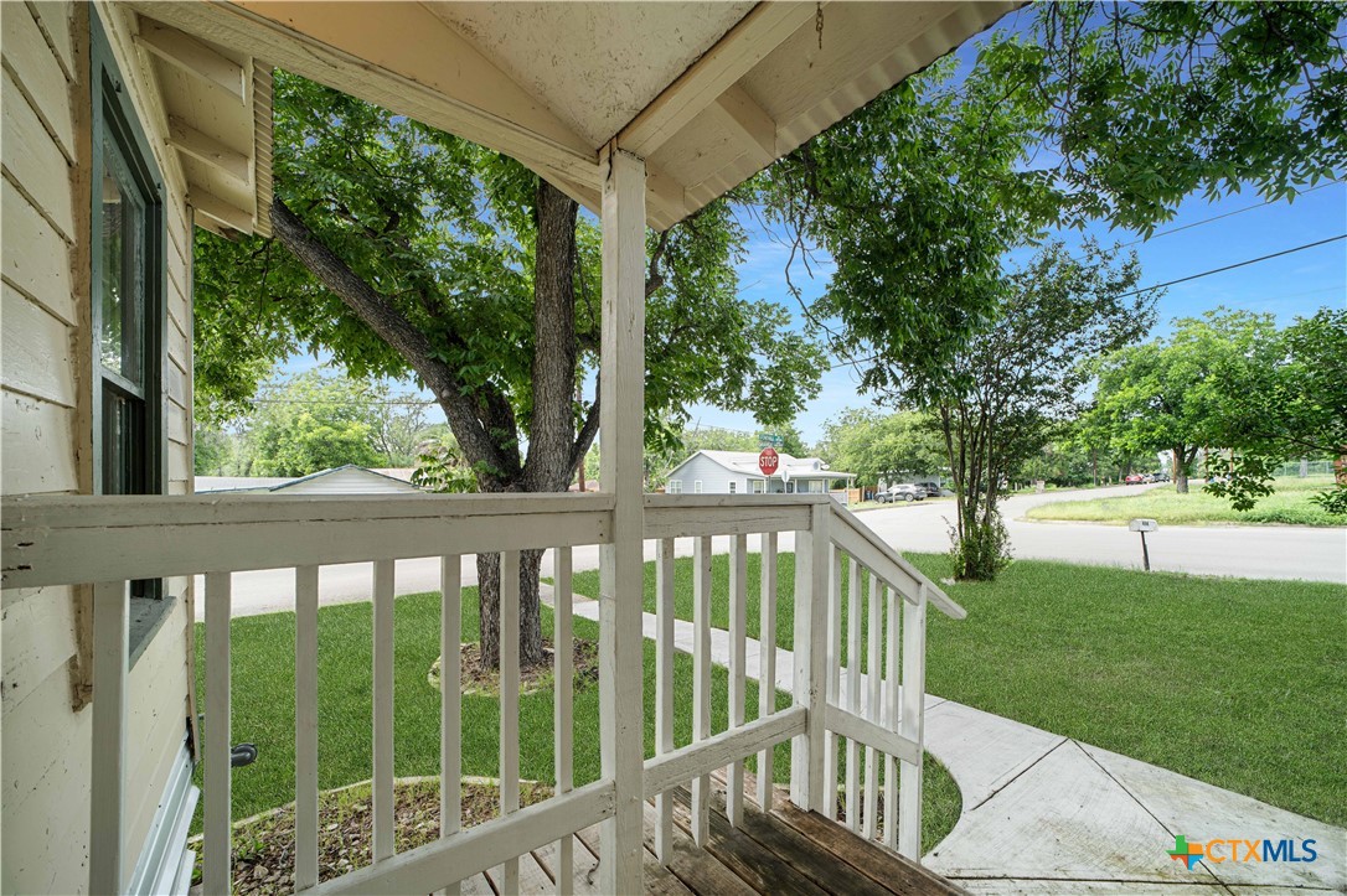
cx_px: 674
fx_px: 524
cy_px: 448
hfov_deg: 104.3
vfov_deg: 81.2
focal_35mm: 14
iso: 200
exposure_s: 1/350
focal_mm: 14
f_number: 8
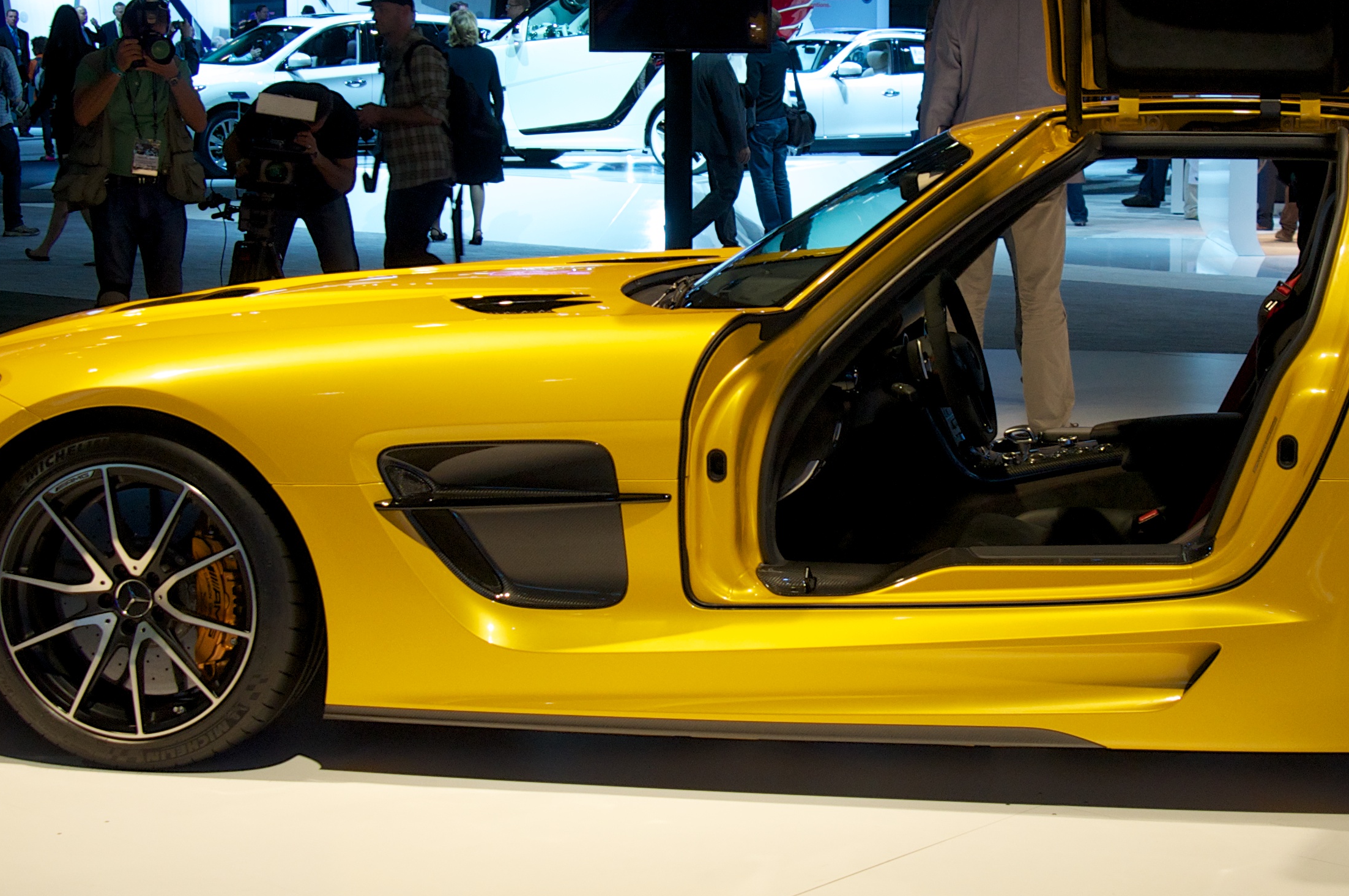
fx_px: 2620
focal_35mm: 70
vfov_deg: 19.4
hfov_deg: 28.6
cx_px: 931
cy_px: 392
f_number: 5.6
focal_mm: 24
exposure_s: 1/125
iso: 400
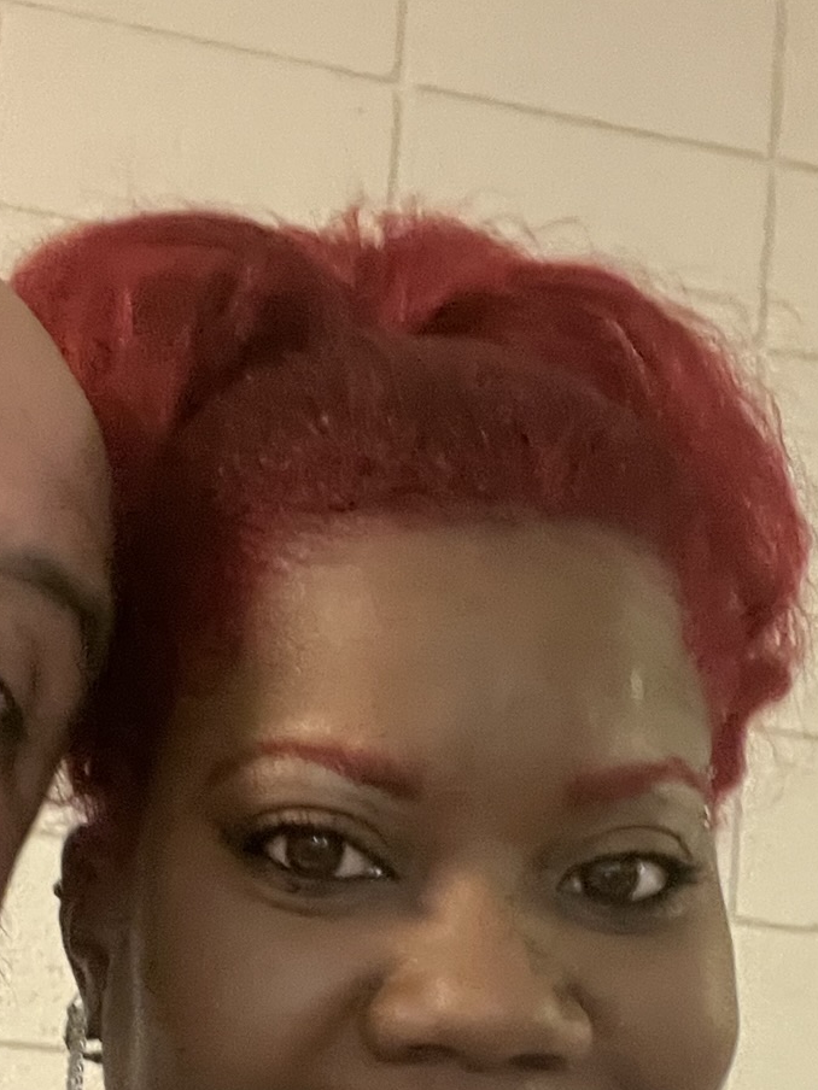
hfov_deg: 21.5
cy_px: 1113
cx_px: 234
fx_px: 2143
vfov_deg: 26.9
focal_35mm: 68
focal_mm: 2.71
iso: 640
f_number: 2.2
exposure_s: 1/15
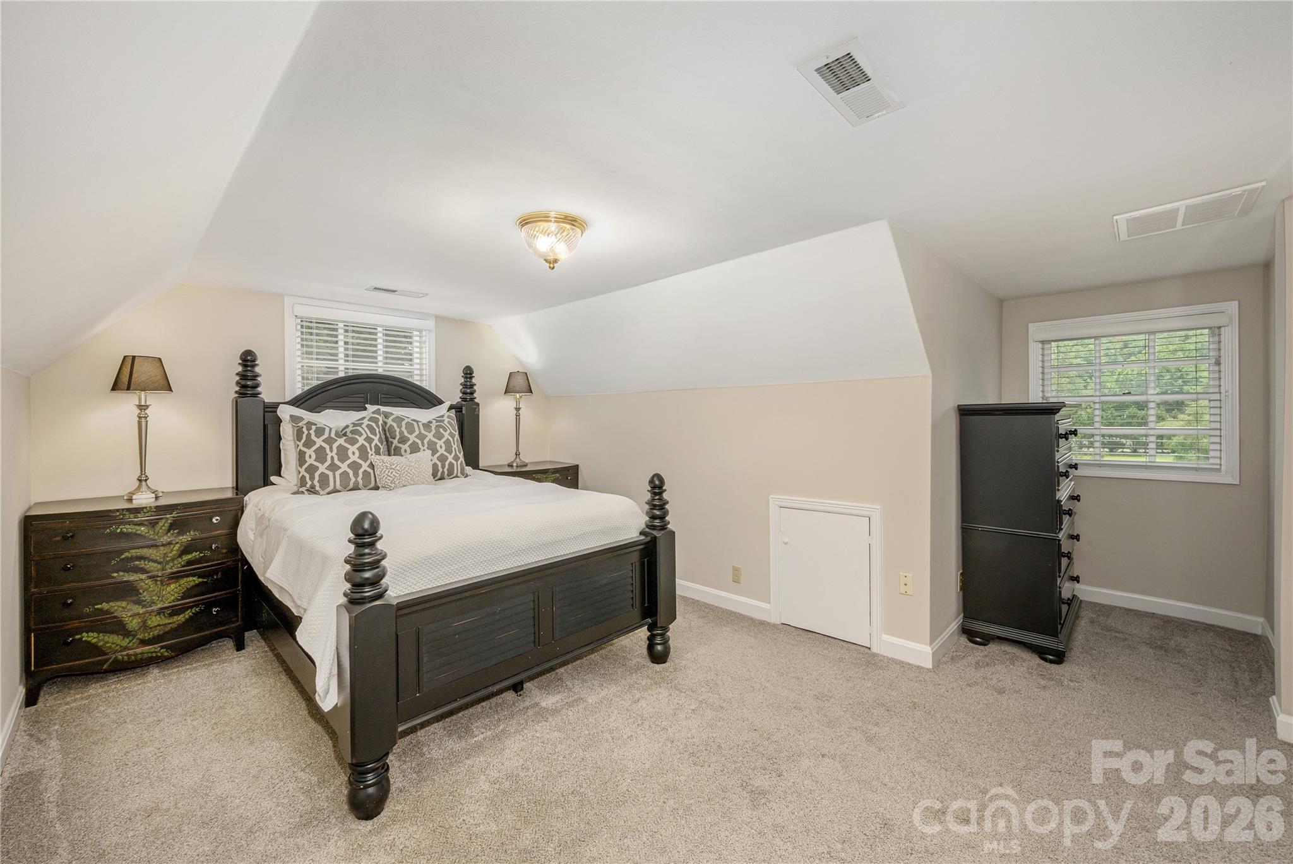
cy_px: 432
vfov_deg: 81.3
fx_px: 503
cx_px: 646
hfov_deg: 104.2
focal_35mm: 14
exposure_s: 1/200
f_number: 13
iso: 320
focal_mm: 14
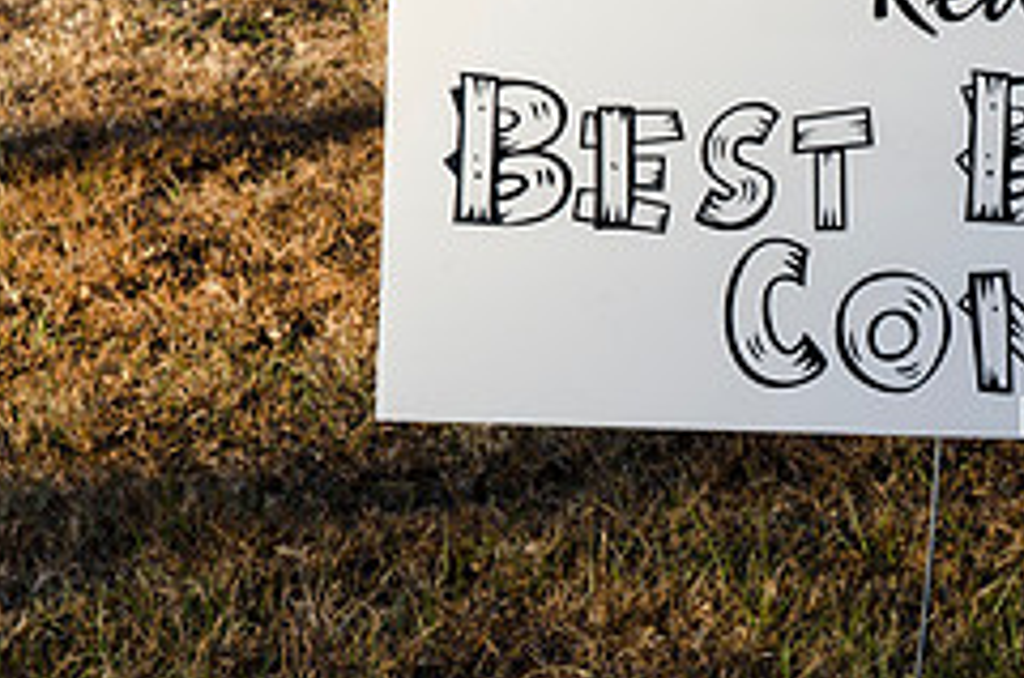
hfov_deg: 6.2
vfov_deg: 4.1
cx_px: 1126
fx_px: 9453
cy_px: 13
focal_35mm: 333
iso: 320
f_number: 11
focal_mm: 92
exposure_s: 1/160
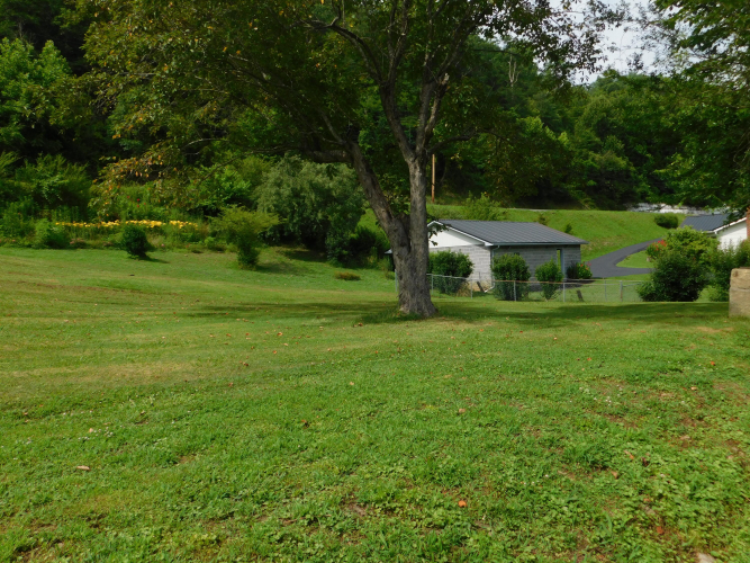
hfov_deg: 60.0
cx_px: 375
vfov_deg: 46.8
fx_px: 650
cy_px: 282
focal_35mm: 30
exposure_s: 1/1000
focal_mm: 5.3
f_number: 3.2
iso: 125
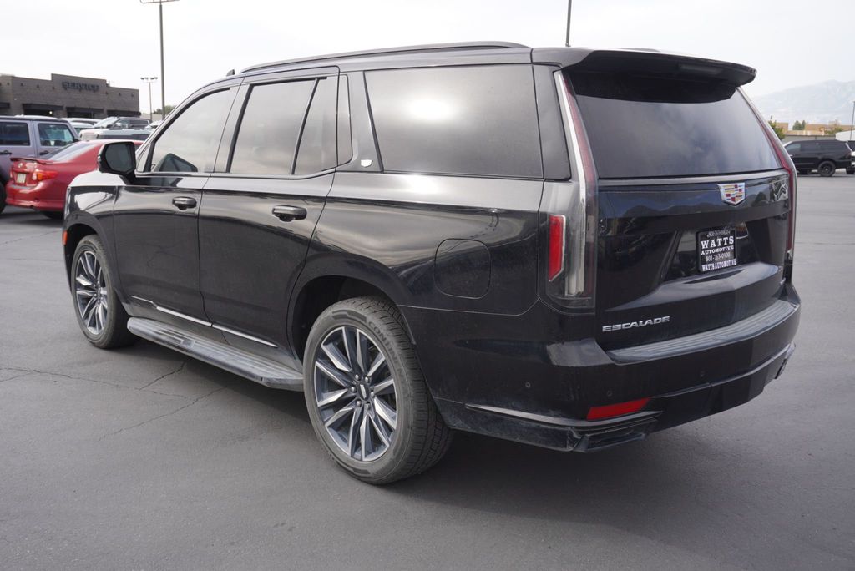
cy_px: 286
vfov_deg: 40.0
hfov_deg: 57.2
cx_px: 428
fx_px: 784
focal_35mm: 33
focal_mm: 22
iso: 100
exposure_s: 1/125
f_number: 5.6
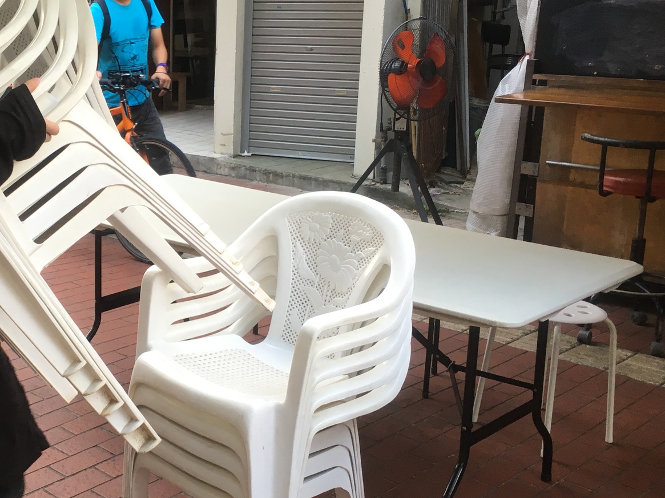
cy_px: 261
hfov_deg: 36.1
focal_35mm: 51
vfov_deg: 28.5
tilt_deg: -16.2
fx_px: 979
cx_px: 124
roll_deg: -1.2
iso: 25
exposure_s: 1/30
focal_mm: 4.15
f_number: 2.2
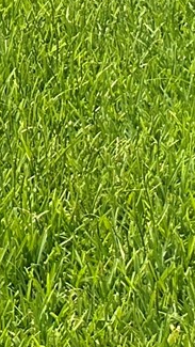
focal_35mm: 165
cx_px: -587
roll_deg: +1.4
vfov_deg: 11.7
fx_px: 1516
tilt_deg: -4.4
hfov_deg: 6.1
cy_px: -354
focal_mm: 6.86
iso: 80
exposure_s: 1/3861
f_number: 1.78
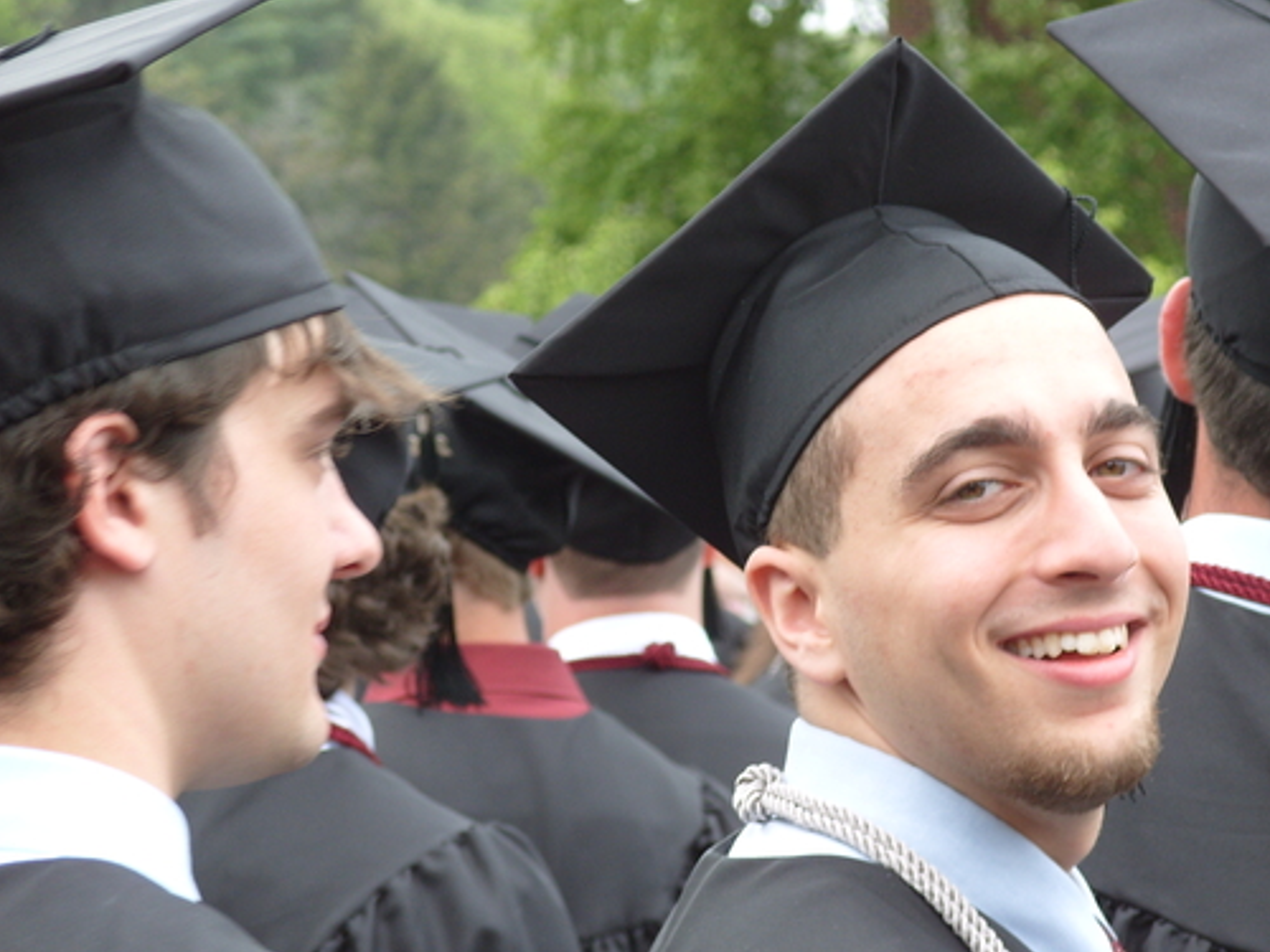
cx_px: 808
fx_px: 6017
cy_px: 399
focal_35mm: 164
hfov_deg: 12.0
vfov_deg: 9.0
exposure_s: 1/180
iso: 80
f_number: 3.9
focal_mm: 28.5
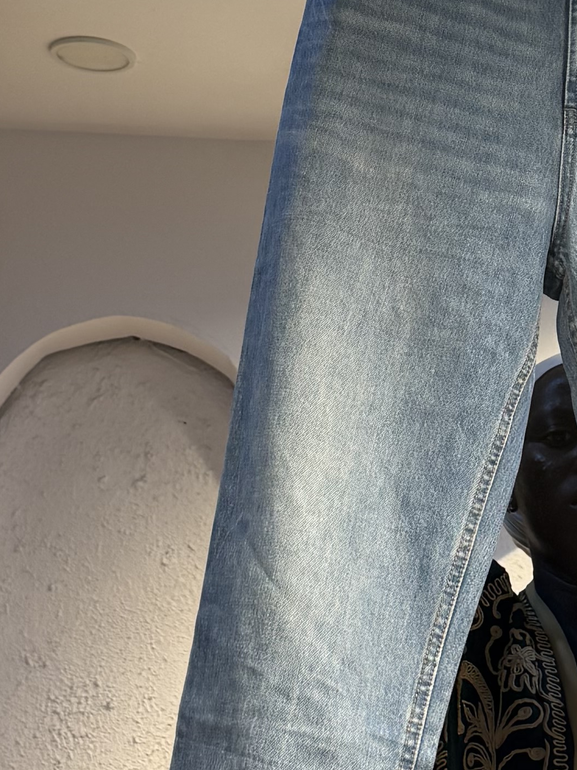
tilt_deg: +26.1
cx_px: 490
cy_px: -36
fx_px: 2178
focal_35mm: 98
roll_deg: -2.3
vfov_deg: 19.3
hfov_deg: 15.0
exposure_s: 1/100
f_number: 1.78
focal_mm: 6.76
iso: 50
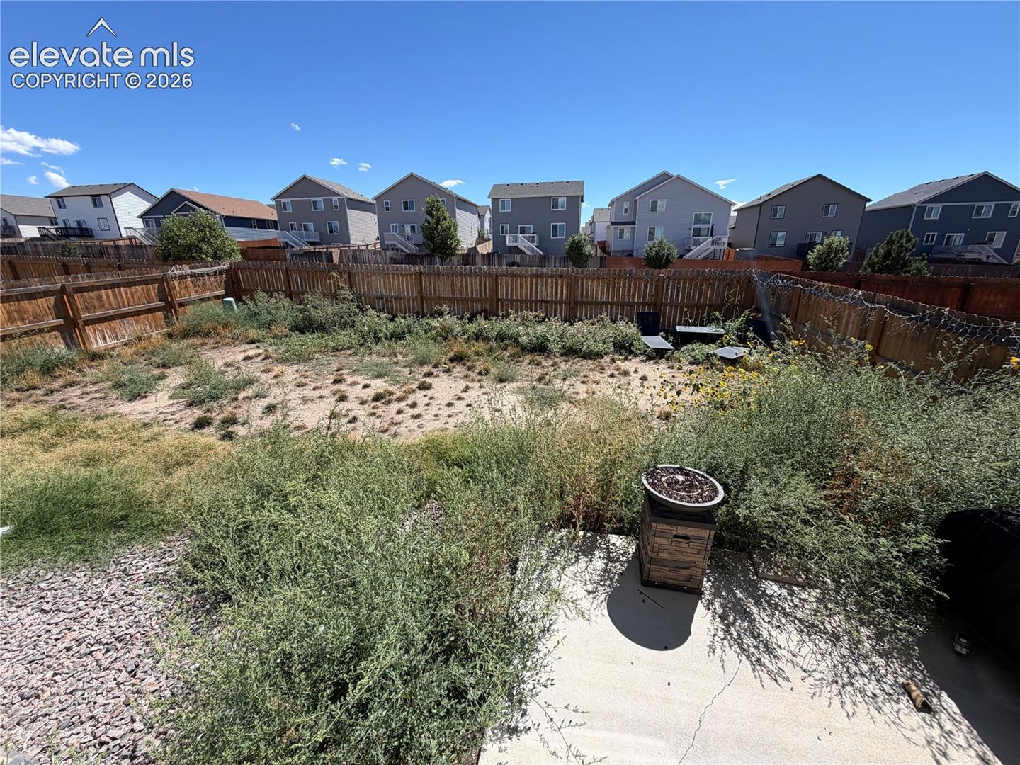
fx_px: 413
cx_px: 510
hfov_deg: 102.1
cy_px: 382
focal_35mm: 14
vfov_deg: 85.7
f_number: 2.2
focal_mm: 2.22
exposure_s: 1/770
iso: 25
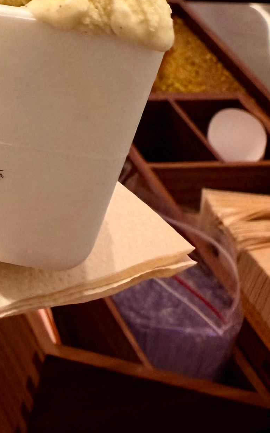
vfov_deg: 22.0
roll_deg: -6.7
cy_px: -156
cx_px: -212
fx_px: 978
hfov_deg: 14.0
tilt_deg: -18.5
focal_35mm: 83
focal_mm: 2.22
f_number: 2.2
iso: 64
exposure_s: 1/100
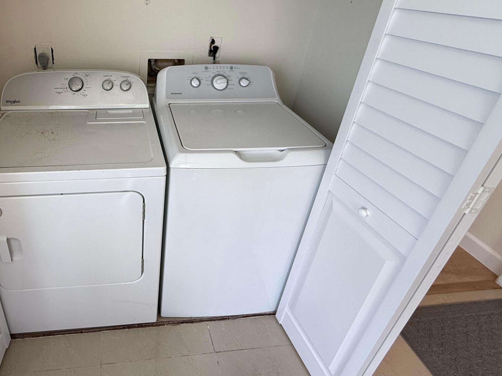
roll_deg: -1.1
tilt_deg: -26.1
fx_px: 305
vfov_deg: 61.6
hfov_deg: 75.3
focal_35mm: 21
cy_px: 119
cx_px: 149
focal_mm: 2.22
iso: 80
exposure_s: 1/120
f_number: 2.2
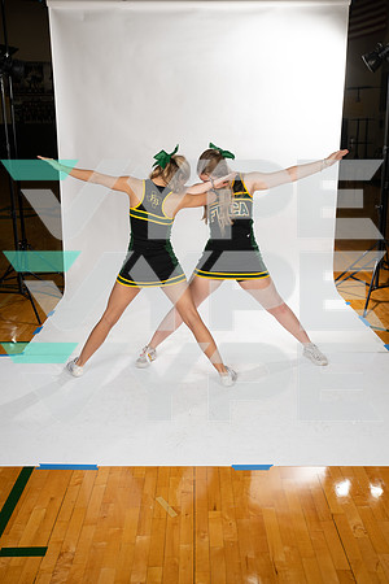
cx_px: 194
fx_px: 583
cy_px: 292
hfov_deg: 36.9
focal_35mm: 36
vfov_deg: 53.1
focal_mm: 36
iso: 640
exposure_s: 1/400
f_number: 8
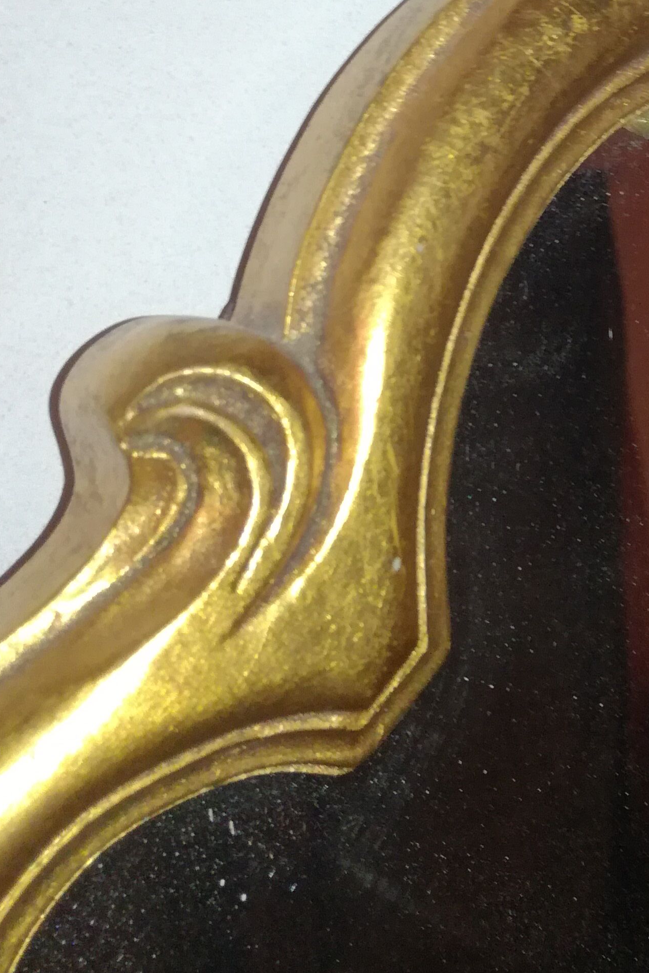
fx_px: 1649
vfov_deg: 32.5
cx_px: 714
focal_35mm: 61
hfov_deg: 21.2
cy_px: 284
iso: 160
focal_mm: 3.79
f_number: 2
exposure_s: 1/30
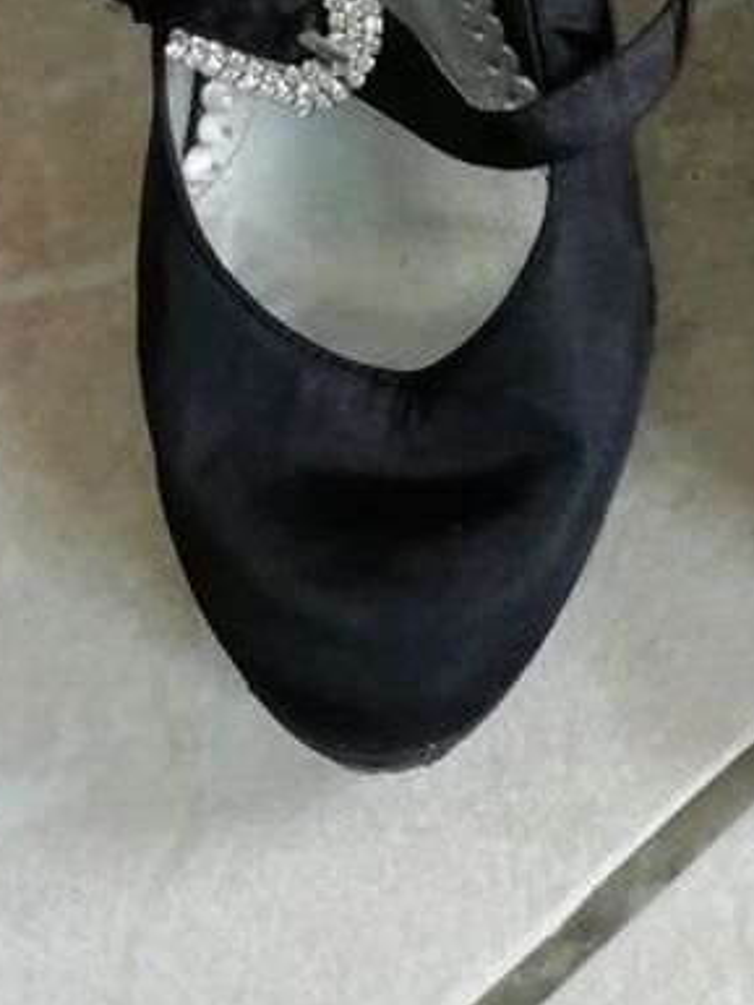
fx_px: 2612
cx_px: 1265
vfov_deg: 19.8
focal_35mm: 90
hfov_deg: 14.8
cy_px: -335
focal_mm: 3.46
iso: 80
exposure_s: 1/60
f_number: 2.2
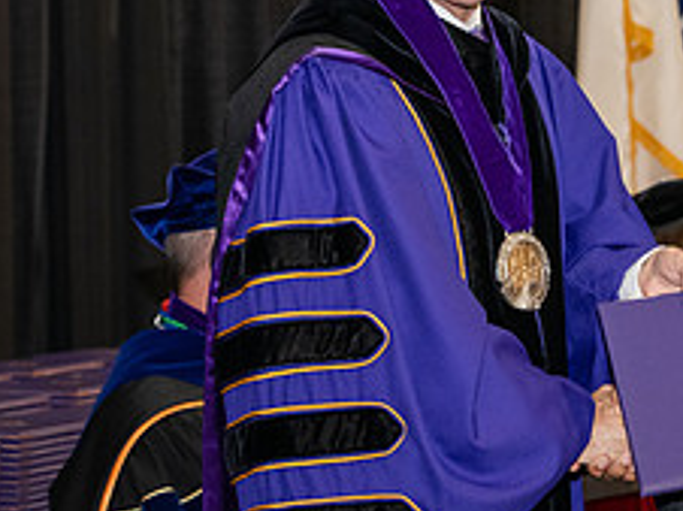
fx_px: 3410
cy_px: 74
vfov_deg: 8.5
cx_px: 668
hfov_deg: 11.3
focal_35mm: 173
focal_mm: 70
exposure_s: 1/200
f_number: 5.6
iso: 2500
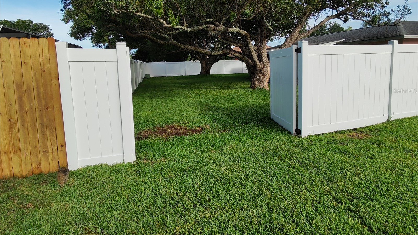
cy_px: 91
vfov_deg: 47.3
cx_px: 209
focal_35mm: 24
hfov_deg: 76.3
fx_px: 266
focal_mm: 1.96
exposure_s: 1/900
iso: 50
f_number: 2.2
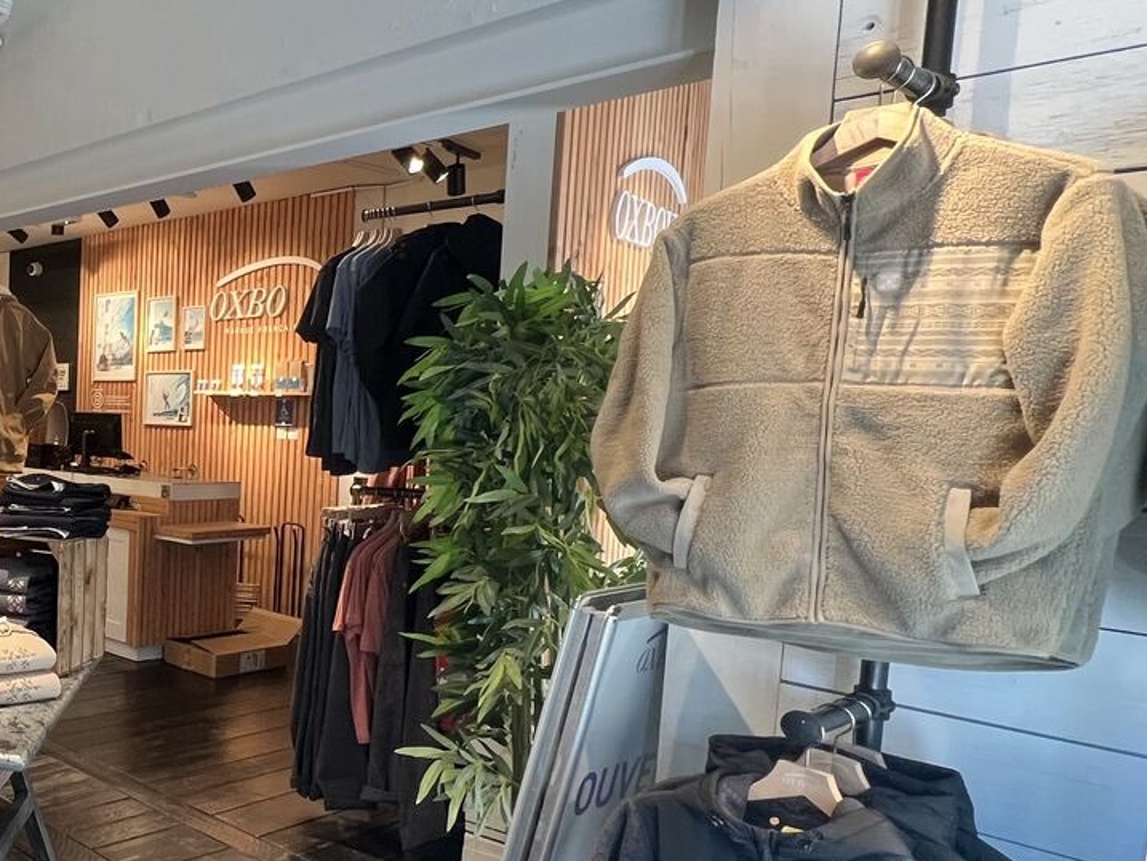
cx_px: -64
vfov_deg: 48.1
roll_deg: -1.8
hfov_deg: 47.8
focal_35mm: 29
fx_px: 961
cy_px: 483
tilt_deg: -4.5
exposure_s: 1/99
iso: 160
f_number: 1.8
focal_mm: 1.57
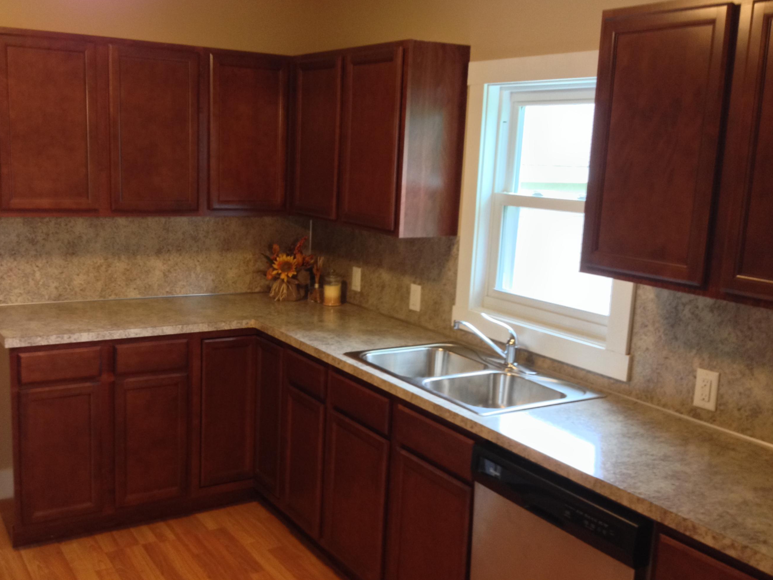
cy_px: 311
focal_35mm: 40
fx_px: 893
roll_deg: -2.7
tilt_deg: -14.1
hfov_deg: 46.7
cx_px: 336
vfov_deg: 35.9
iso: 160
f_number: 2.4
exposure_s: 1/20
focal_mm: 4.28
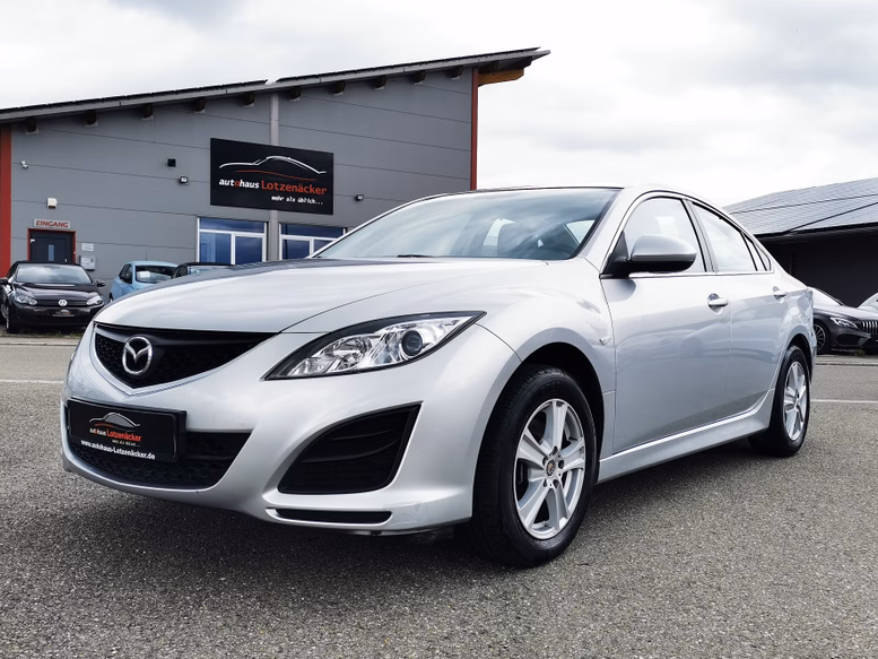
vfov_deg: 40.7
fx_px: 888
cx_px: 445
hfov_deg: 52.6
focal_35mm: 35
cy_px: 332
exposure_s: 1/1721
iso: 50
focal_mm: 5.58
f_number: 1.8
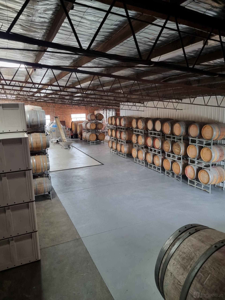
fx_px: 225
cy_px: 150
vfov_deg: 67.3
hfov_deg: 53.1
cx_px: 112
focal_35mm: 26
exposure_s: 1/50
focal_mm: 5.4
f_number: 1.8
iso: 320
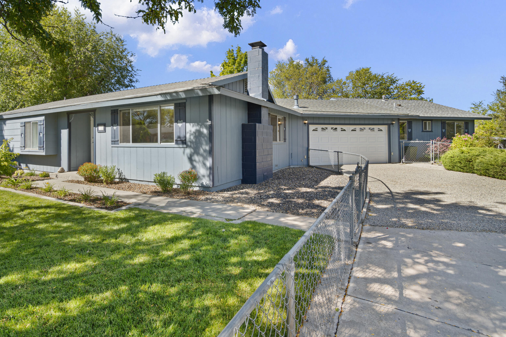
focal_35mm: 18
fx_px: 253
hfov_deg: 89.4
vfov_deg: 66.8
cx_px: 217
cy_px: 137
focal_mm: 10
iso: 100
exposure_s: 1/13
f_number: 9
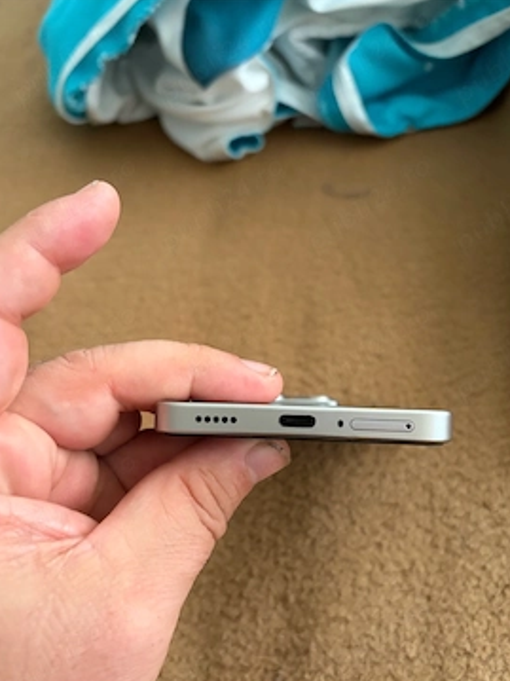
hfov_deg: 48.2
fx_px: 570
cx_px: 260
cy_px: 376
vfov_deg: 61.5
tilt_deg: -50.0
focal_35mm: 29
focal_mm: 5.96
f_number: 1.6
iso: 400
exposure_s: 1/60
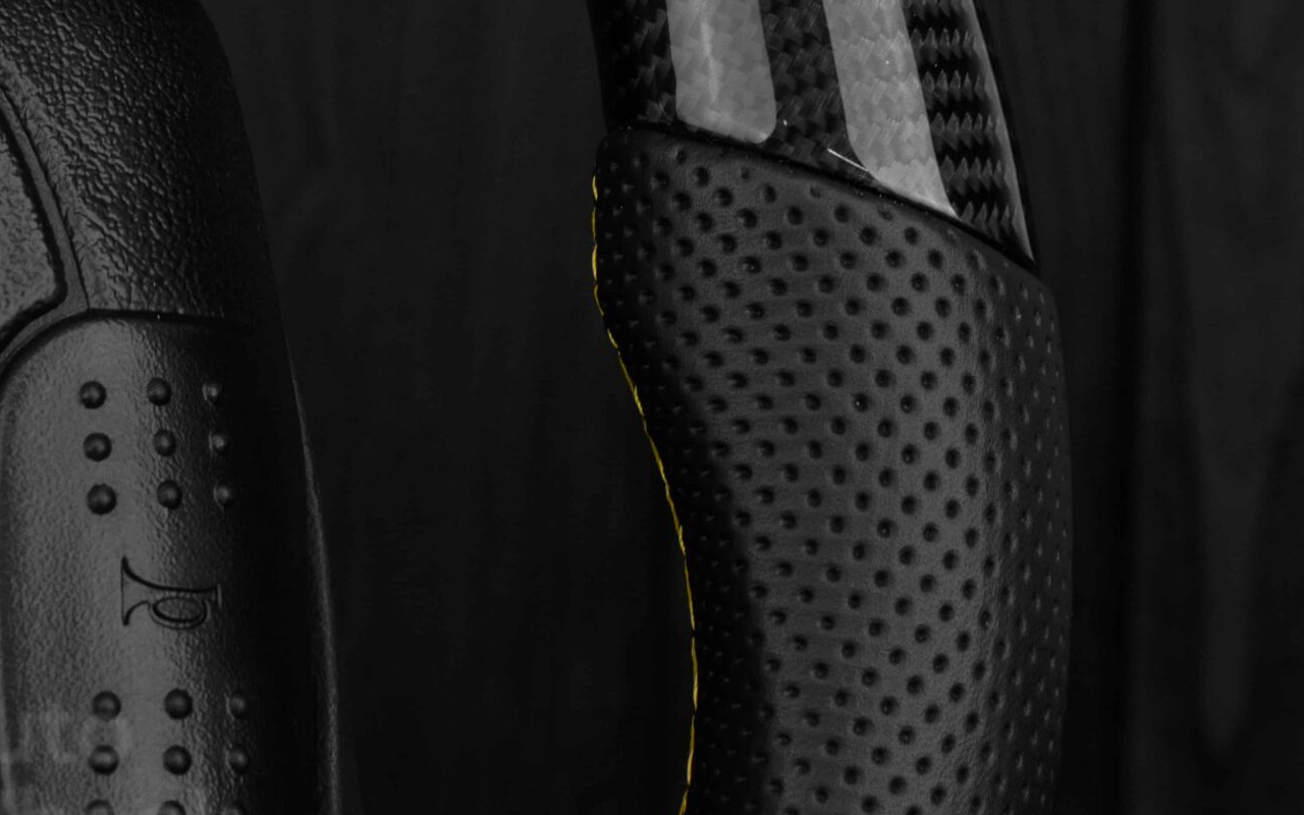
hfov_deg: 19.4
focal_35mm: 107
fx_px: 3803
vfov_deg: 12.2
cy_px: 202
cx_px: 421
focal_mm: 35
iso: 500
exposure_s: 1/125
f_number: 6.3
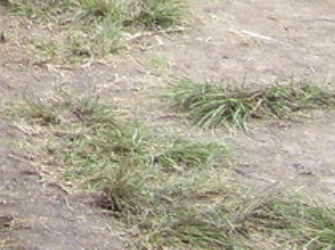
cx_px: -370
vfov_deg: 6.9
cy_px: -325
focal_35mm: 205
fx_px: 1982
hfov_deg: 9.0
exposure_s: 1/180
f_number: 3
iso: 80
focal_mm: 7
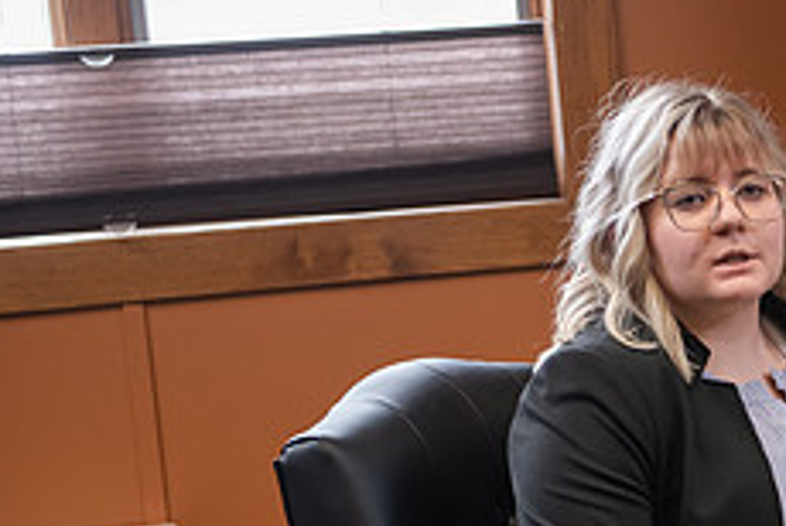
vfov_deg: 9.4
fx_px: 3192
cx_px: 957
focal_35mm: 146
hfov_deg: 13.6
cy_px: 453
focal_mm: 58
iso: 1000
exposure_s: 1/160
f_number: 3.2
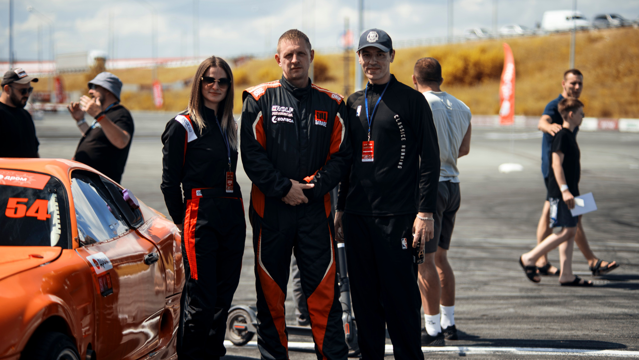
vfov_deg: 13.4
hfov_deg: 23.7
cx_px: 321
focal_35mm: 90
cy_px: 180
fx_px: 1525
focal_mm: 85
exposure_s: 1/250
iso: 100
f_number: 1.8
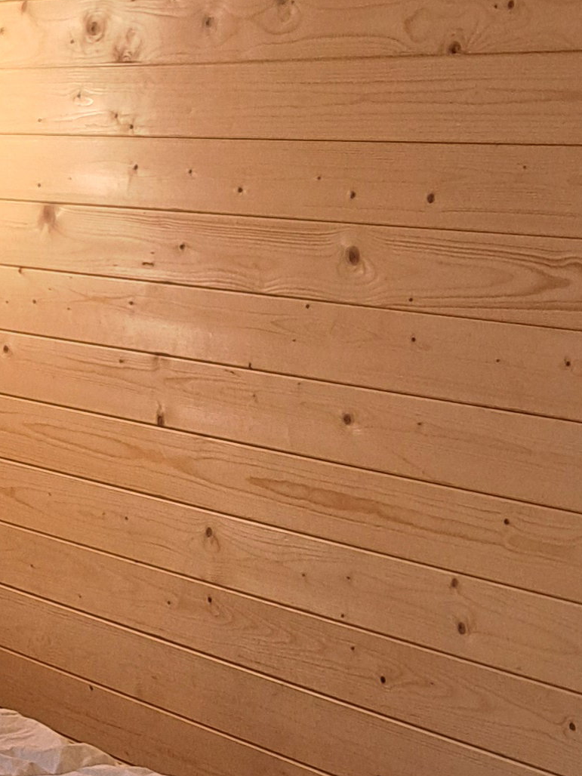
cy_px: 449
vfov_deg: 18.2
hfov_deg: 12.7
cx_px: -383
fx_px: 2421
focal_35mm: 108
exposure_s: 1/50
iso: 125
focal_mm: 5.23
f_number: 1.8
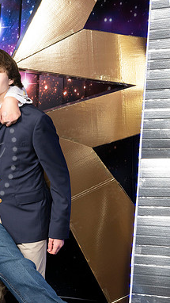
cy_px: 150
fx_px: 625
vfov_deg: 27.2
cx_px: -59
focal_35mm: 78
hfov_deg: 14.7
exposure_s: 1/125
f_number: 9
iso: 320
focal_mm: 49
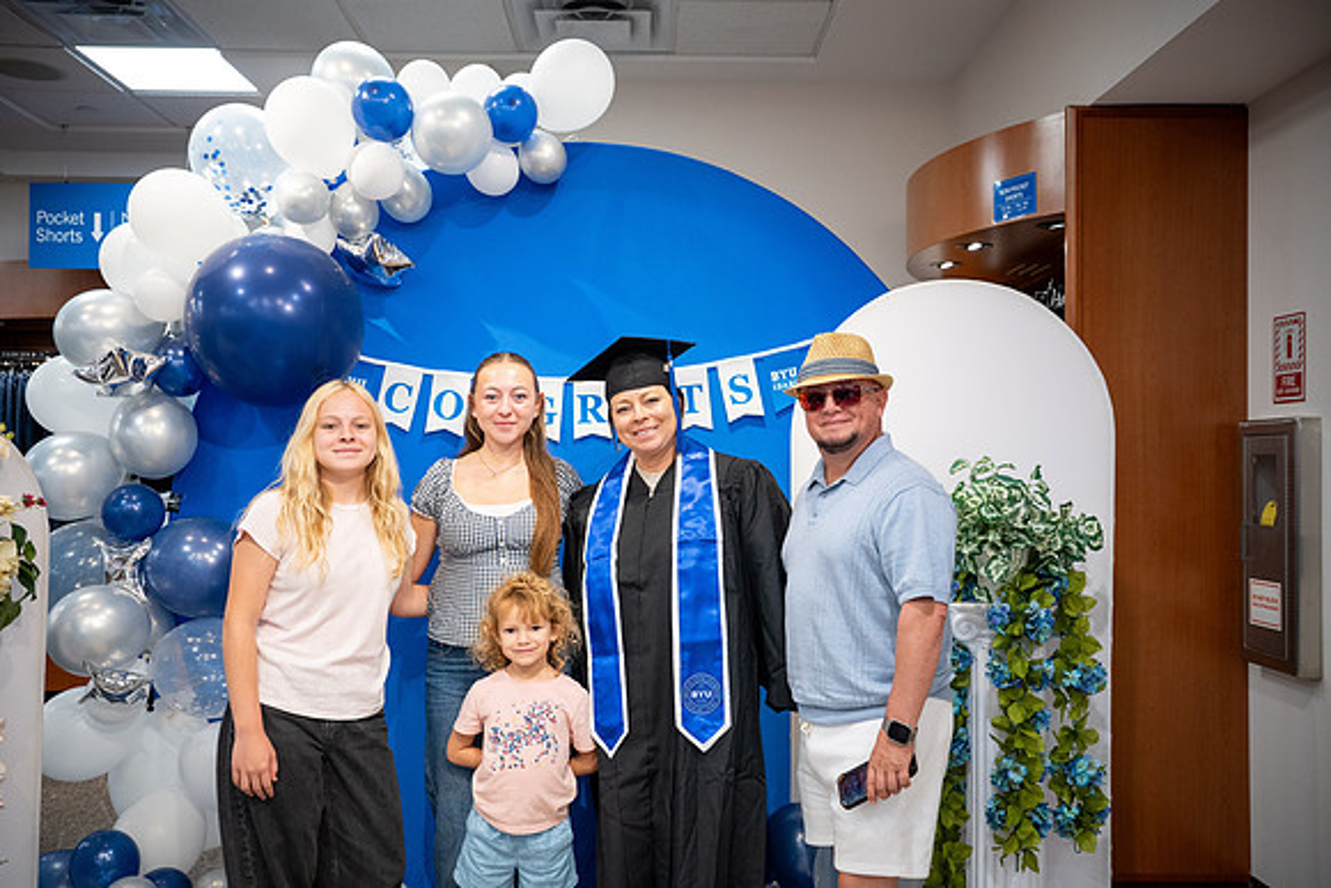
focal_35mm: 34
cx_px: 666
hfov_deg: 55.8
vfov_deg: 38.9
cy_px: 444
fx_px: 1257
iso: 1600
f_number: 2.8
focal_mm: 34
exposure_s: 1/400
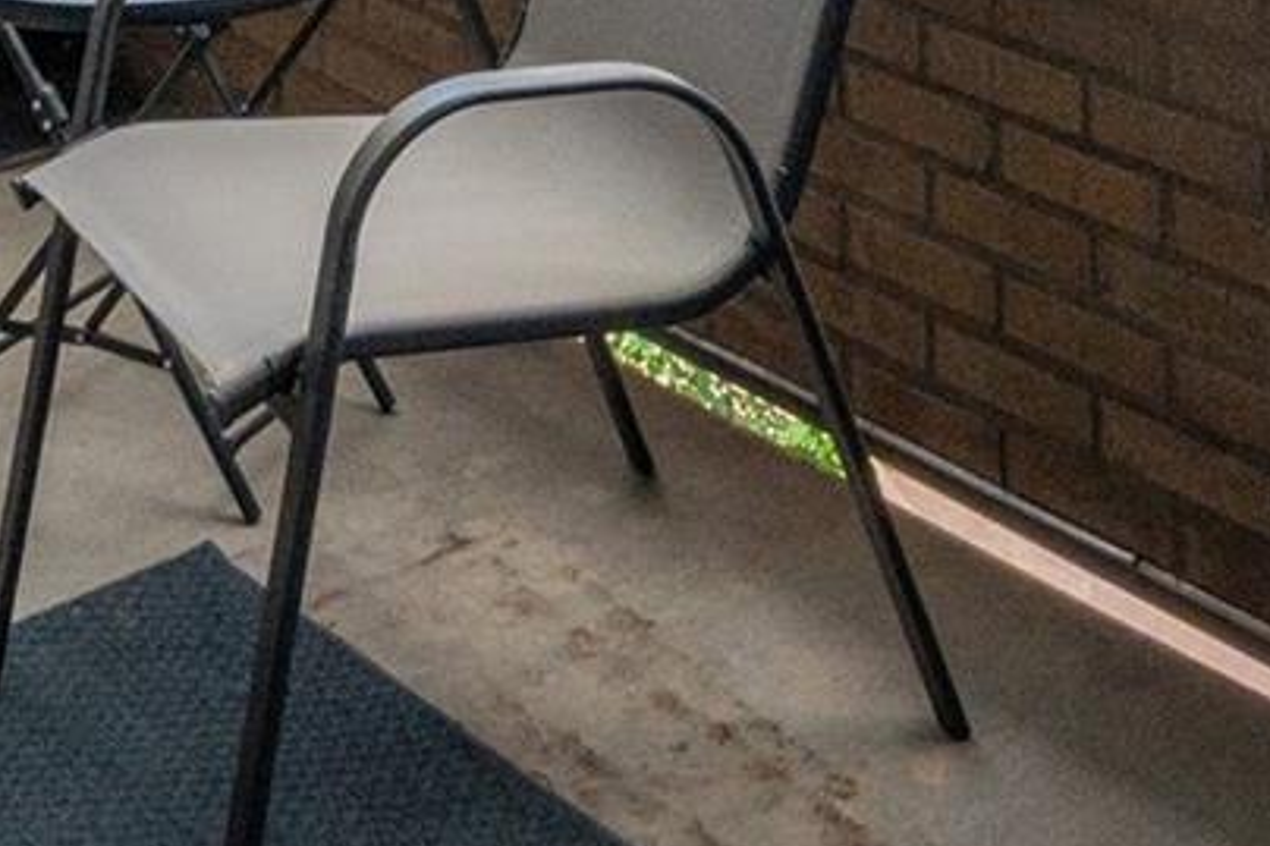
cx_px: 1100
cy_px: -686
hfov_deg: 27.6
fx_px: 2504
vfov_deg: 16.1
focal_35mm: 71
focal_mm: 14
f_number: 14
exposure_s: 1/800
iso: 1250
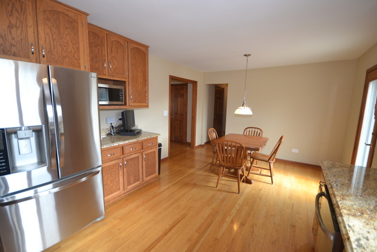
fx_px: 157
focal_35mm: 15
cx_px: 188
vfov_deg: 77.4
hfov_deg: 100.4
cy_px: 126
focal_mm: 10
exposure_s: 1/60
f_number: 4
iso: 560
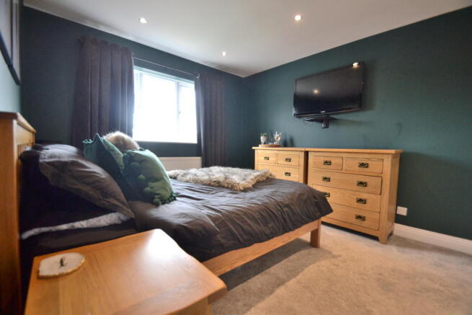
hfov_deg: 100.4
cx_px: 236
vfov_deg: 77.4
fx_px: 197
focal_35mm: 15
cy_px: 158
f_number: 3.5
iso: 560
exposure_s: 1/60
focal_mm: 10
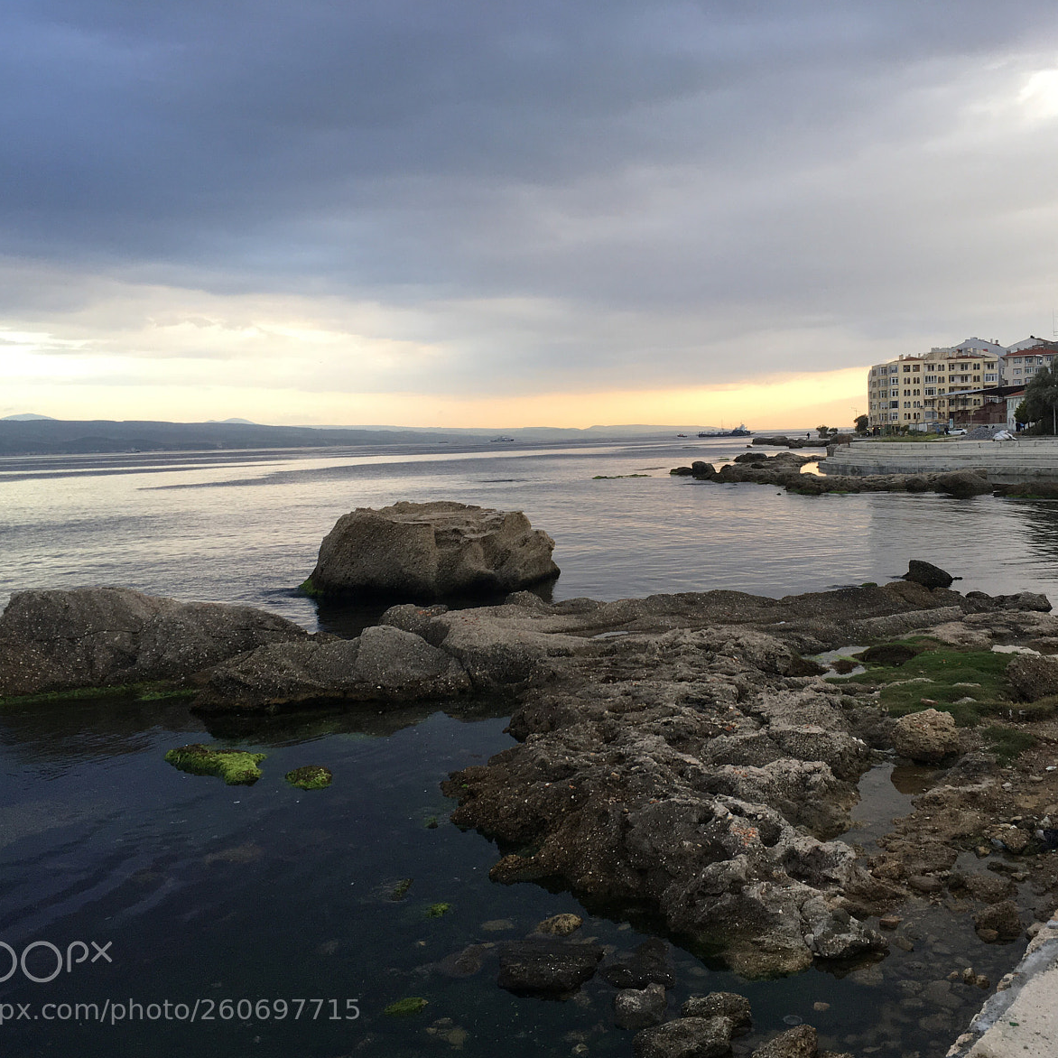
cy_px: 539
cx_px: 610
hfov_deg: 47.1
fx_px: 1210
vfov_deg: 47.2
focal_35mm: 35
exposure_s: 1/100
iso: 40
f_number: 2.2
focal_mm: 4.15
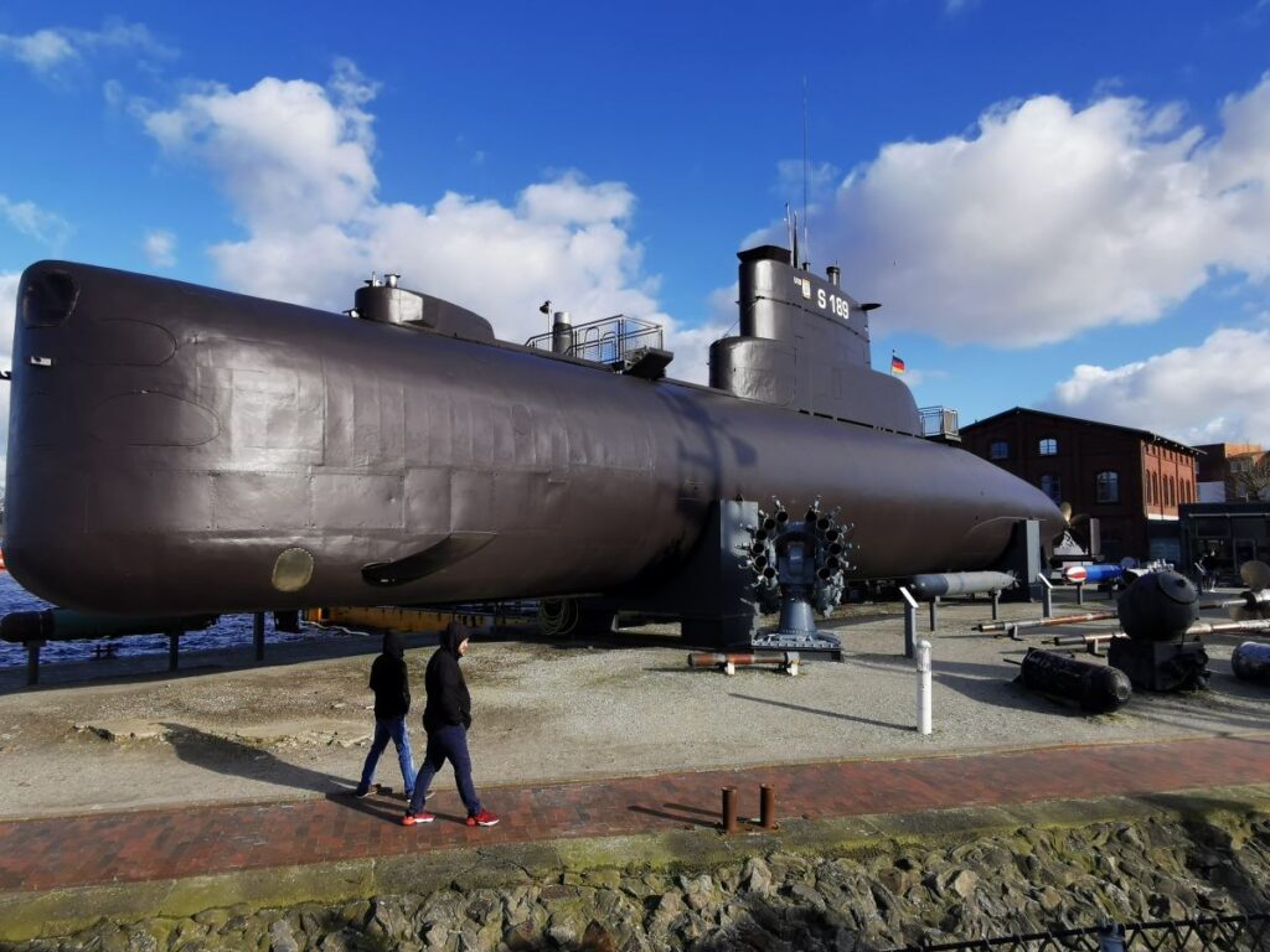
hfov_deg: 71.6
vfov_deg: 56.8
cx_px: 635
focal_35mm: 24
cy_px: 476
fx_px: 881
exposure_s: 1/899
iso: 50
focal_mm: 2.35
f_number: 2.2
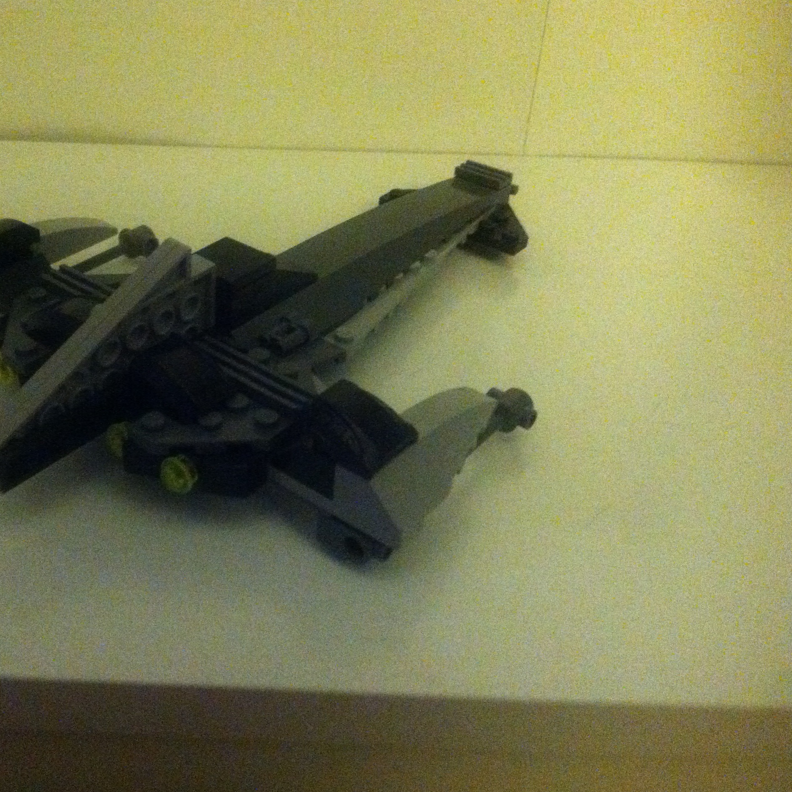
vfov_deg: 40.0
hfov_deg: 39.5
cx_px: 261
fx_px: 1087
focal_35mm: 42
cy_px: 396
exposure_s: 1/15
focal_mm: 3.85
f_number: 2.8
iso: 1000
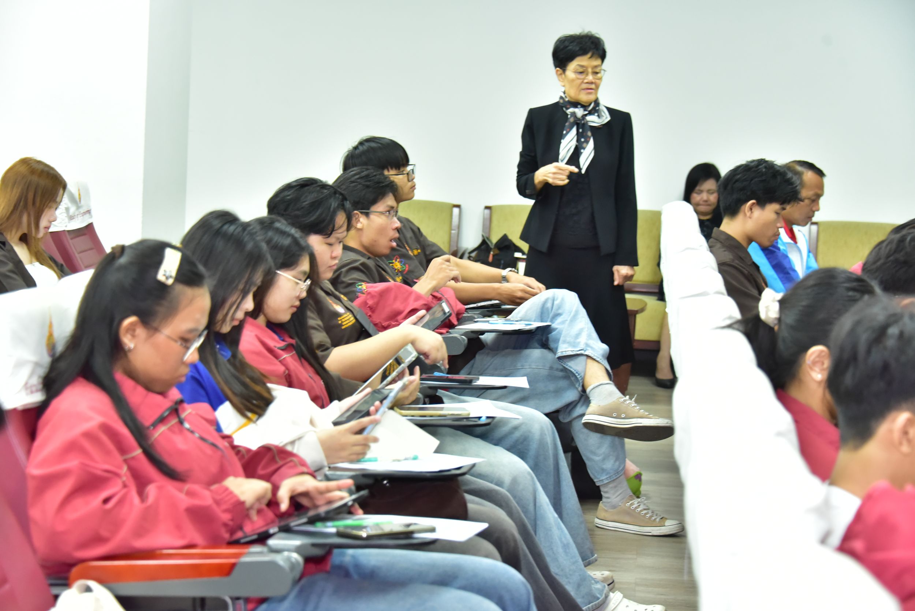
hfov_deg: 26.0
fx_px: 1983
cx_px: 458
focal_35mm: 78
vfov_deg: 17.5
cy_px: 306
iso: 5000
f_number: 5.6
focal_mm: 78
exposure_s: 1/200
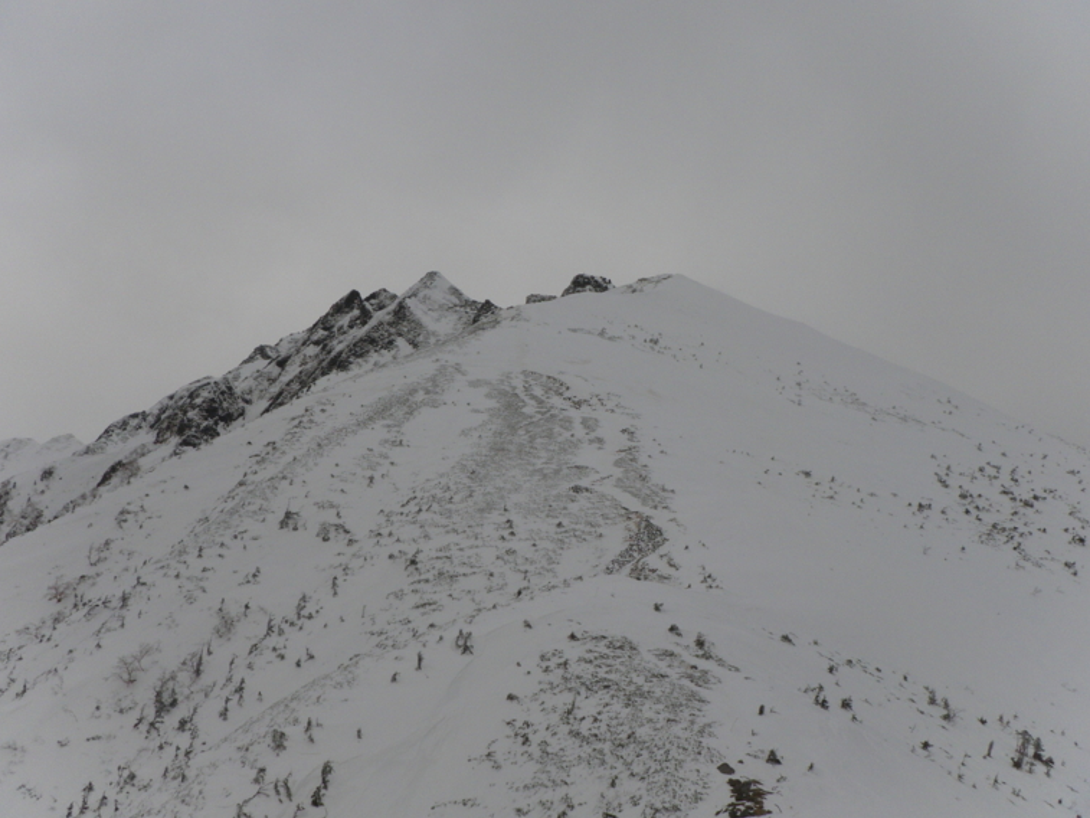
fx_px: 1165
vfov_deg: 38.7
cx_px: 560
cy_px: 393
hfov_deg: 50.1
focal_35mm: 37
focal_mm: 6.2
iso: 64
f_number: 6.3
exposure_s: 1/250
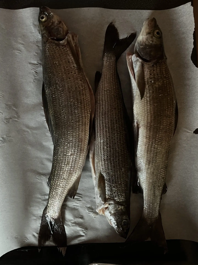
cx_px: 99
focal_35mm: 26
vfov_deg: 67.3
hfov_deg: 53.1
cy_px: 132
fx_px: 198
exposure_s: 1/30
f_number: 1.6
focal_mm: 5.1
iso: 1000
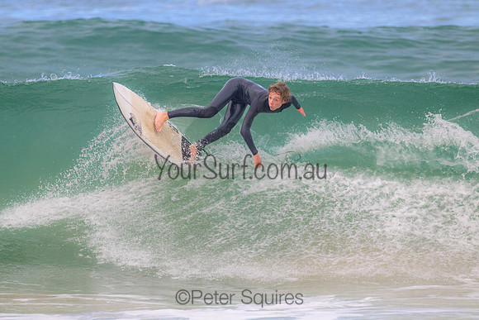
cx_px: 240
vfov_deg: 2.3
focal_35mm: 600
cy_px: 160
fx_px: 7985
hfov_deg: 3.4
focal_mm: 600
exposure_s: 1/1250
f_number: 11
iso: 2200
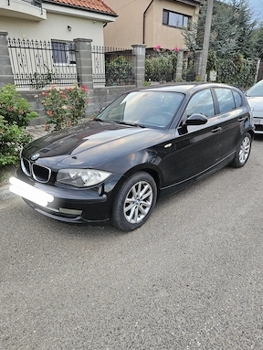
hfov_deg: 56.9
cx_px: 129
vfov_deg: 71.5
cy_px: 173
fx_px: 243
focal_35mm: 24
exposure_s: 1/101
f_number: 1.8
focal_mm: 5.4
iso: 100
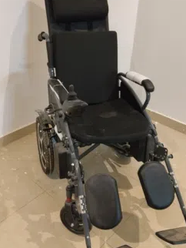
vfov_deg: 51.3
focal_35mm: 36
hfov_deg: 39.7
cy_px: 130
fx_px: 258
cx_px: 88
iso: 640
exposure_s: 1/24
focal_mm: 3.96
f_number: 1.8
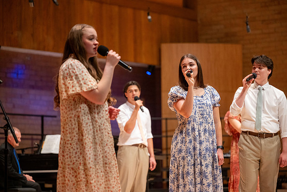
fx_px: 821
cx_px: 144
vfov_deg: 13.3
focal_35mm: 103
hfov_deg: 19.8
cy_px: 96
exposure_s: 1/500
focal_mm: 103
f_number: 2.8
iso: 3200
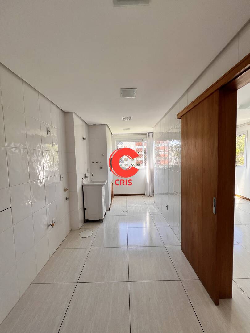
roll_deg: +1.7
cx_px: 125
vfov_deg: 106.2
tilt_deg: -3.1
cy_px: 166
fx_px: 125
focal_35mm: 13
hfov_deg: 89.9
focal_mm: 1.57
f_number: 1.8
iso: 32
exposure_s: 1/122
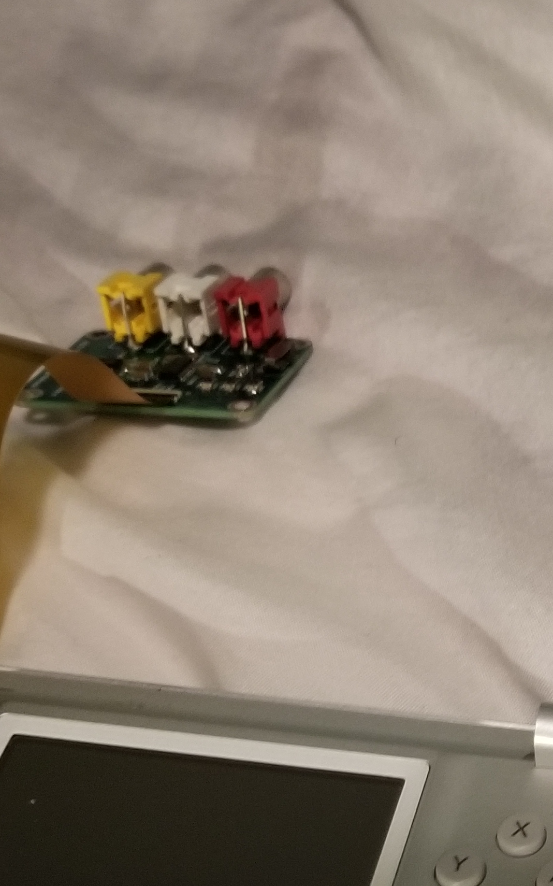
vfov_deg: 30.8
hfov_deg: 18.6
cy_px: 705
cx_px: 715
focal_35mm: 65
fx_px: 1568
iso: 250
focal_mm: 4.25
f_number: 1.7
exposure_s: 1/10
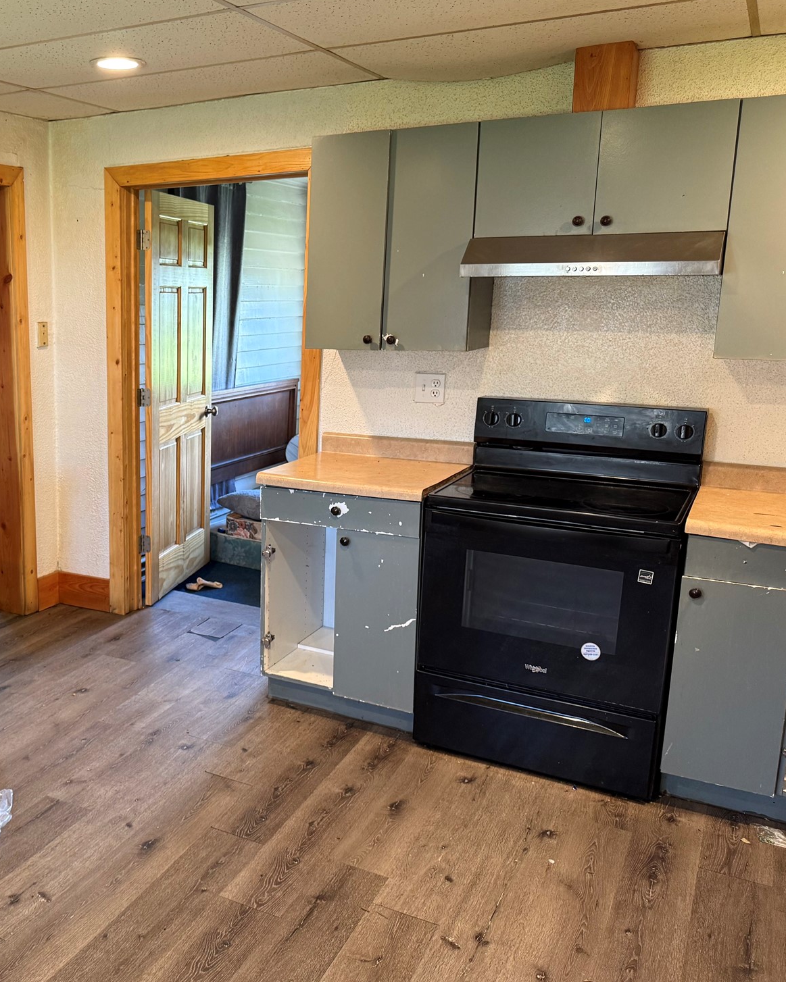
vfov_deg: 54.2
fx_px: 960
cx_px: 163
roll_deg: +0.0
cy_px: 490
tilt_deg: -10.4
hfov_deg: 42.6
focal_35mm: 33
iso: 200
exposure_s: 1/60
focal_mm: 6.76
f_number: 1.78
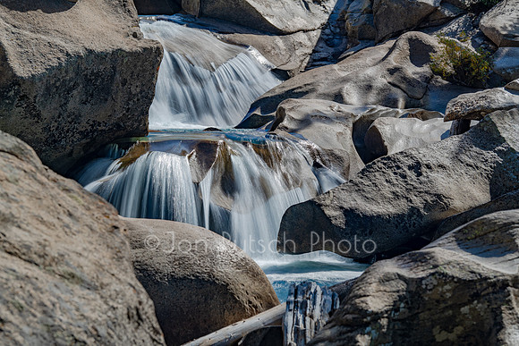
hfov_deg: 15.2
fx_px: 1947
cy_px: 173
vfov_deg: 10.2
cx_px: 260
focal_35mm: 135
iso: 80
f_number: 5.6
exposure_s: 1/3
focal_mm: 135
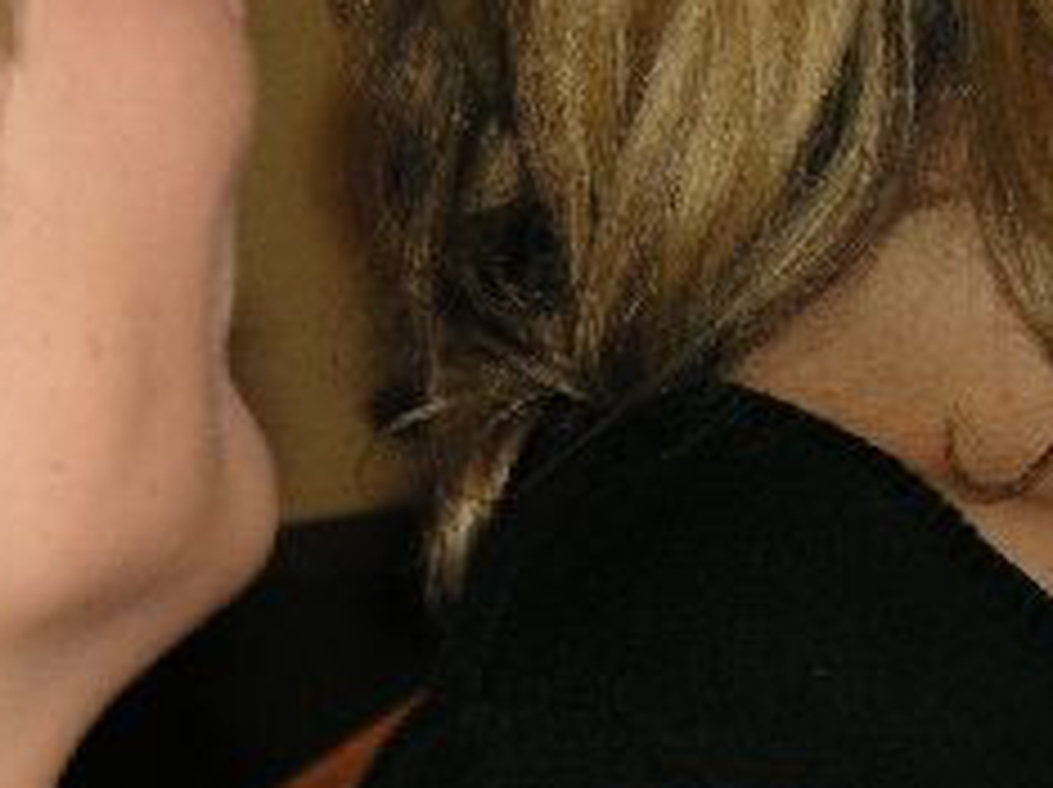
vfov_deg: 5.9
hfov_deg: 7.9
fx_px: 7567
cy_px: 905
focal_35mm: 249
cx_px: 128
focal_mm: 18
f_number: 3.3
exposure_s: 1/60.1
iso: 100
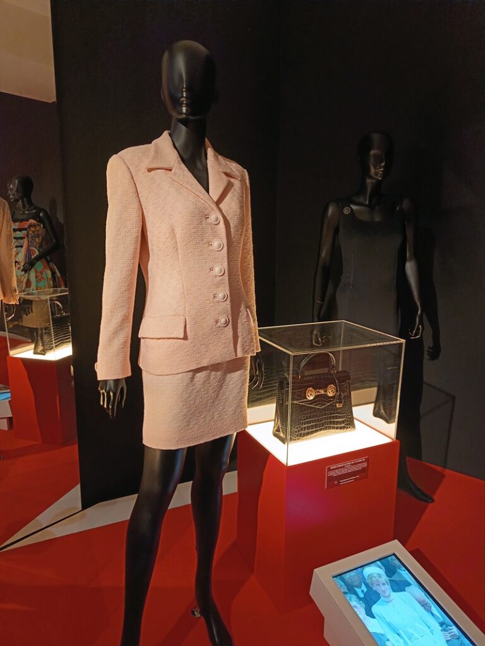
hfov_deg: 56.8
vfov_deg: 71.6
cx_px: 242
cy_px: 323
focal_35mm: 24
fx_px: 448
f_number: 1.75
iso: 3479
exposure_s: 1/33.3
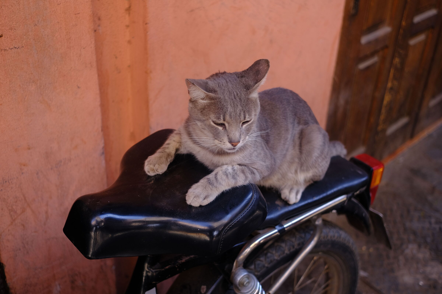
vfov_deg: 32.6
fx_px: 503
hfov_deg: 47.4
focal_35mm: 41
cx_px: 221
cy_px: 147
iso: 160
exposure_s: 1/100
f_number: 2.8
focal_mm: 27
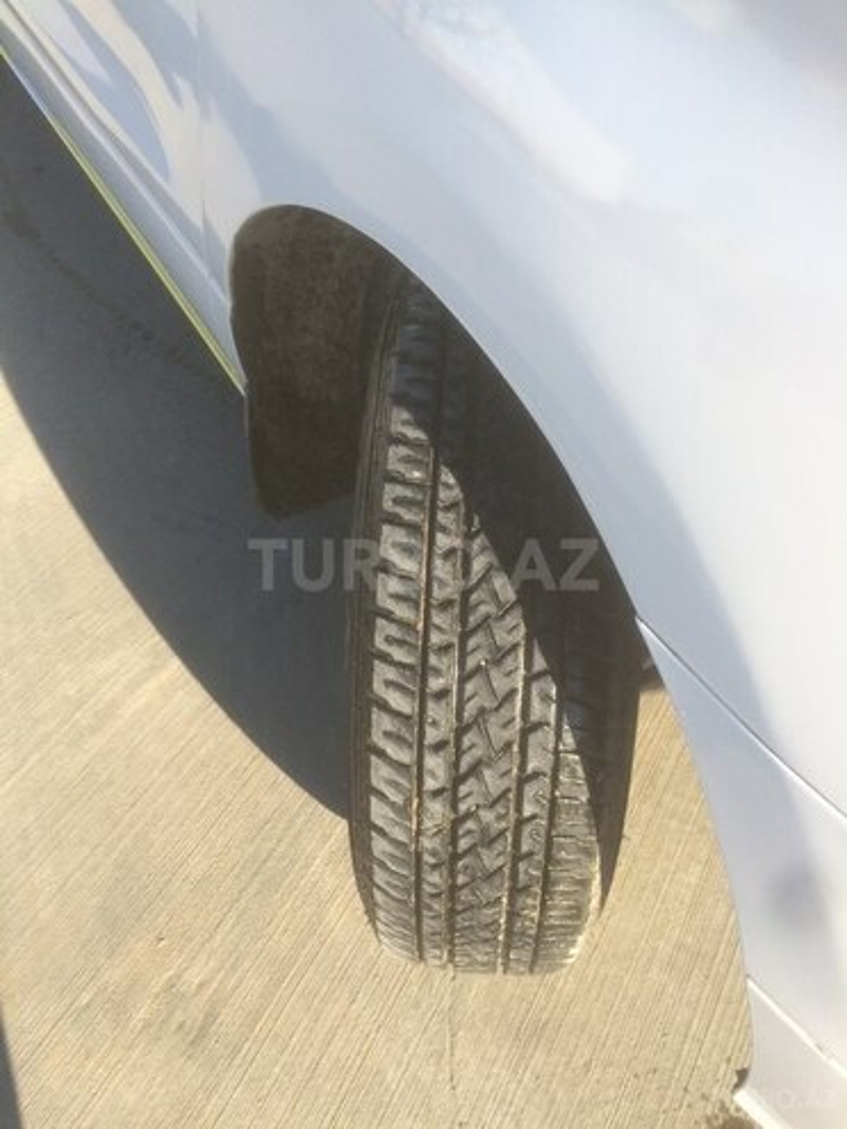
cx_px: 424
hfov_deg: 48.2
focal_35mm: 29
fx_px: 946
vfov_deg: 61.7
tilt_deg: -46.7
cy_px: 564
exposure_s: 1/912
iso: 32
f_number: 2.2
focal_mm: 4.15
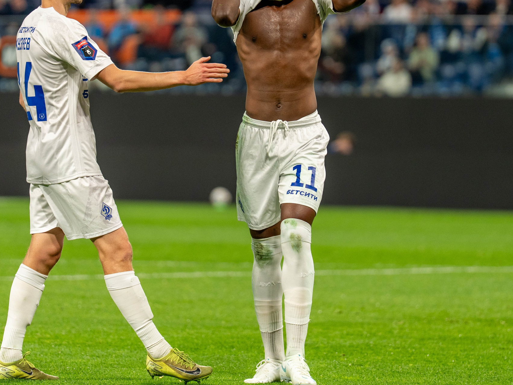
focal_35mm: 343
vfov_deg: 4.3
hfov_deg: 5.8
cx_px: 283
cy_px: 132
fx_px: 5083
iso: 800
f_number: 2.8
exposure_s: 1/1000
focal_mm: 191
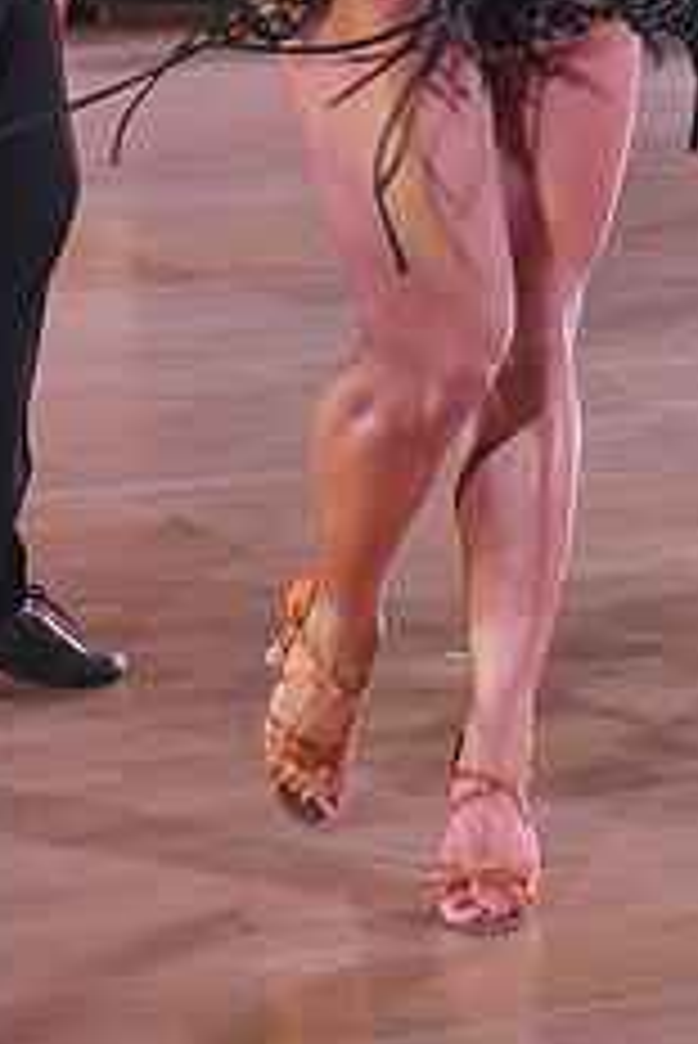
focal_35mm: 140
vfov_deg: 14.2
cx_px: 164
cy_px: -238
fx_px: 4065
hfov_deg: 9.8
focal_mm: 56
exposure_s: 1/500
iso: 2500
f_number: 4
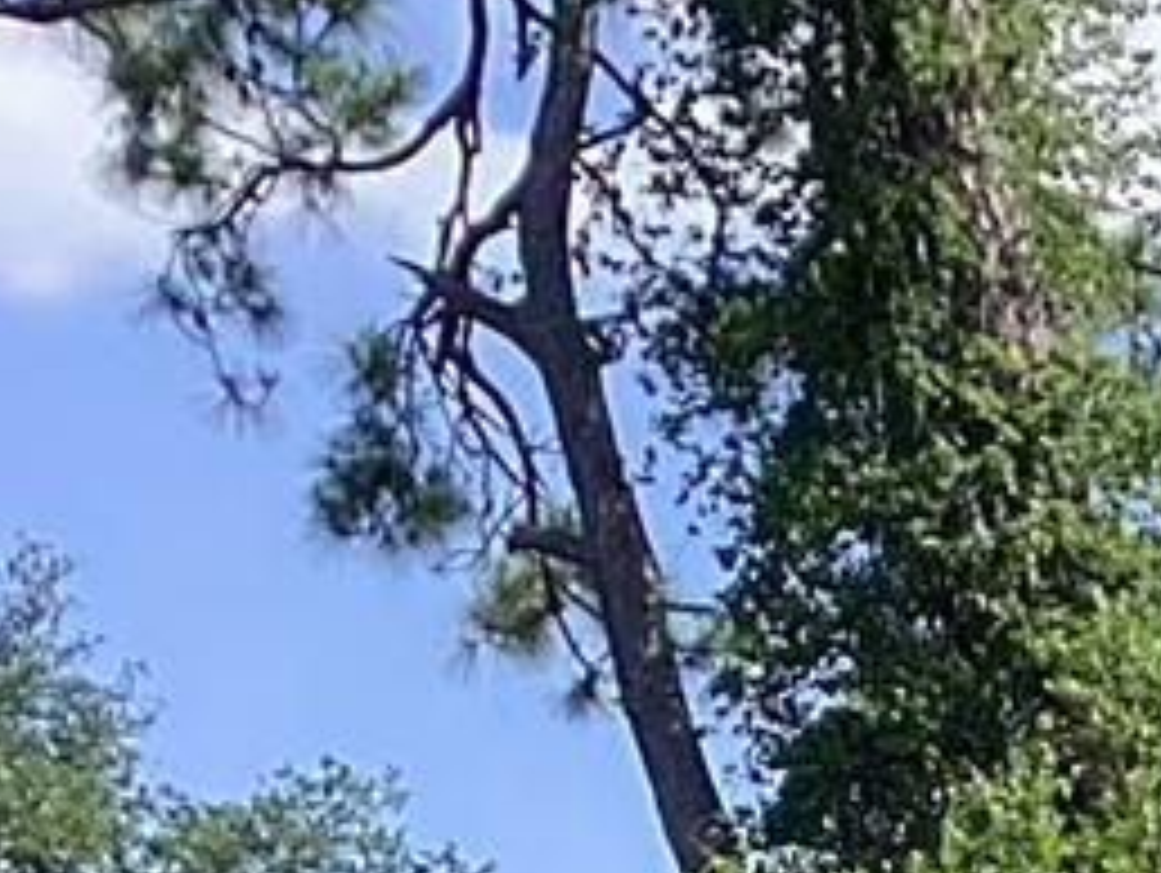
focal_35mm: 192
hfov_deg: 9.1
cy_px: 2385
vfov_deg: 7.1
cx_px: 2876
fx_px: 6446
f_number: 2.4
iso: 25
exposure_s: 1/652
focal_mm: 3.3
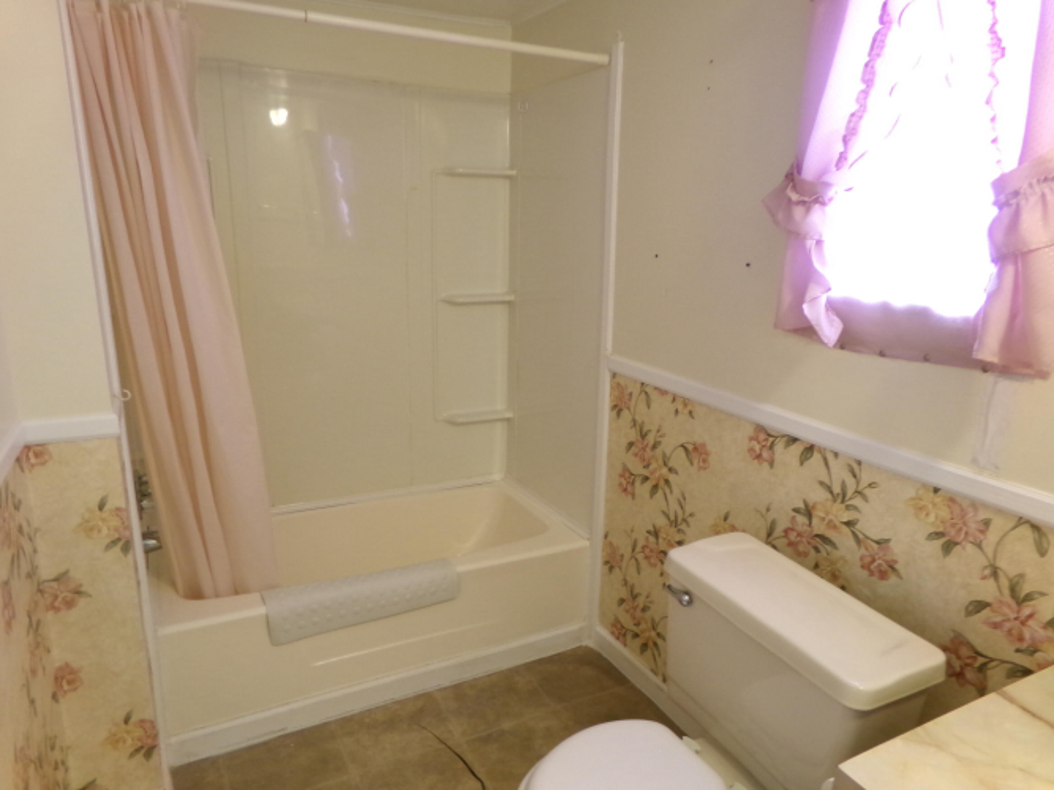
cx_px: 527
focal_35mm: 24
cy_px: 395
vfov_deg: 56.8
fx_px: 731
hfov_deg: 71.6
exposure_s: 1/17
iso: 253
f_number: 3.7
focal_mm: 4.3
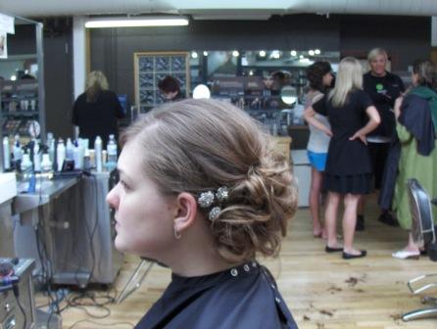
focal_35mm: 41
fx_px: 518
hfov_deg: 45.7
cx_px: 218
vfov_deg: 35.2
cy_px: 164
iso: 200
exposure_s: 1/81.4
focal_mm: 6.5
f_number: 3.5
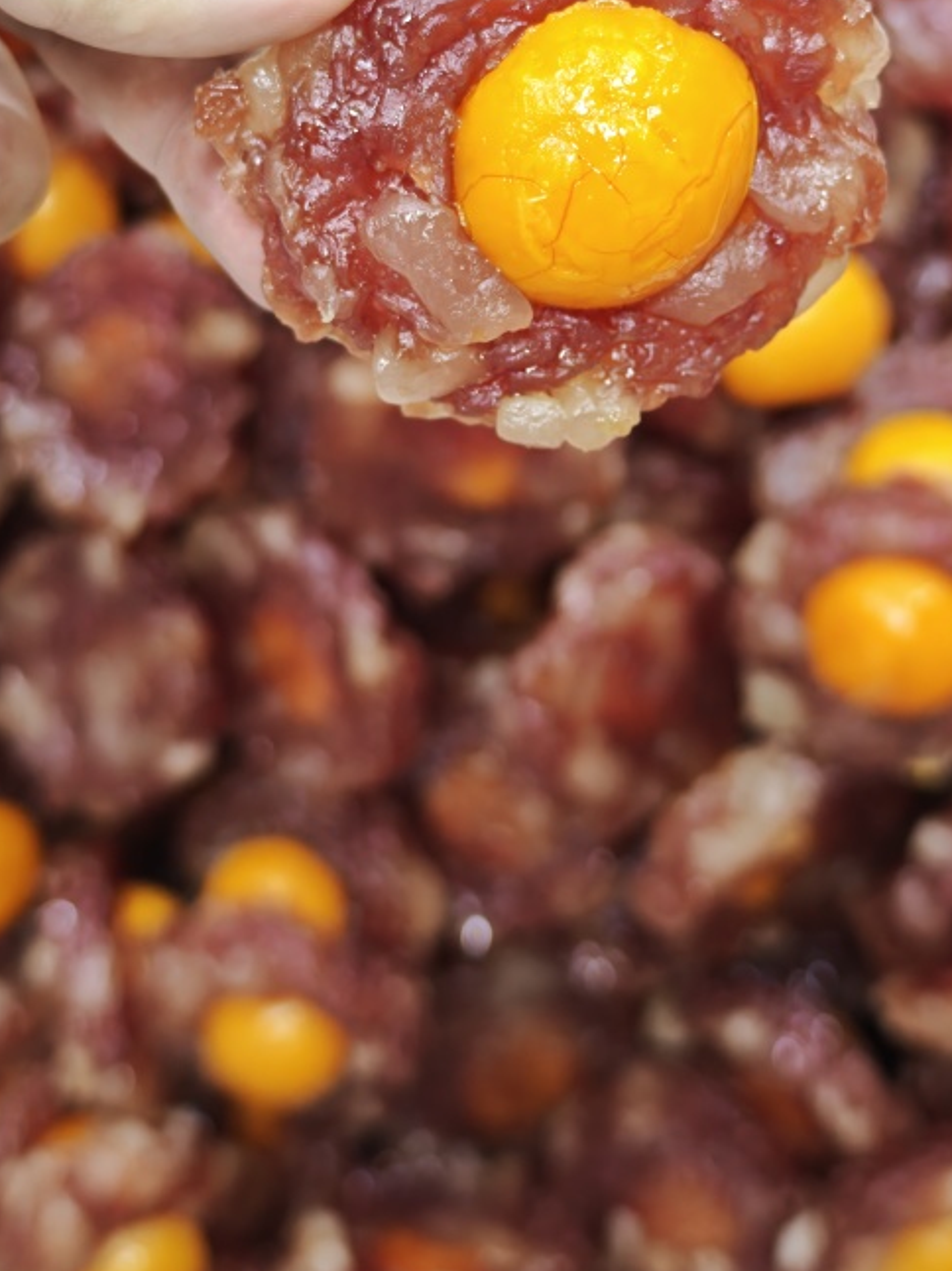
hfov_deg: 19.4
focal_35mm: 76
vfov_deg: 25.3
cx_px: 525
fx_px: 2789
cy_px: 265
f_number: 1.63
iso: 500
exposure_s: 1/50
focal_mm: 8.72
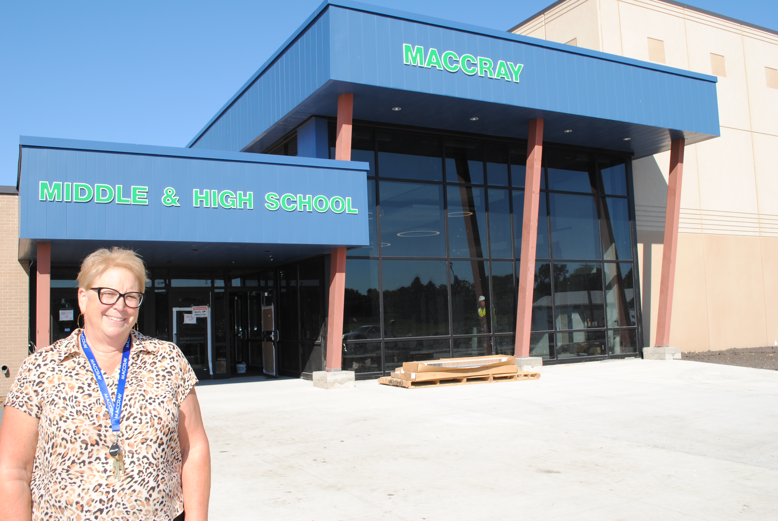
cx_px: 389
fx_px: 714
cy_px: 260
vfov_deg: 40.1
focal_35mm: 33
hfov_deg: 57.2
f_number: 9
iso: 100
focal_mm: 22
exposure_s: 1/200
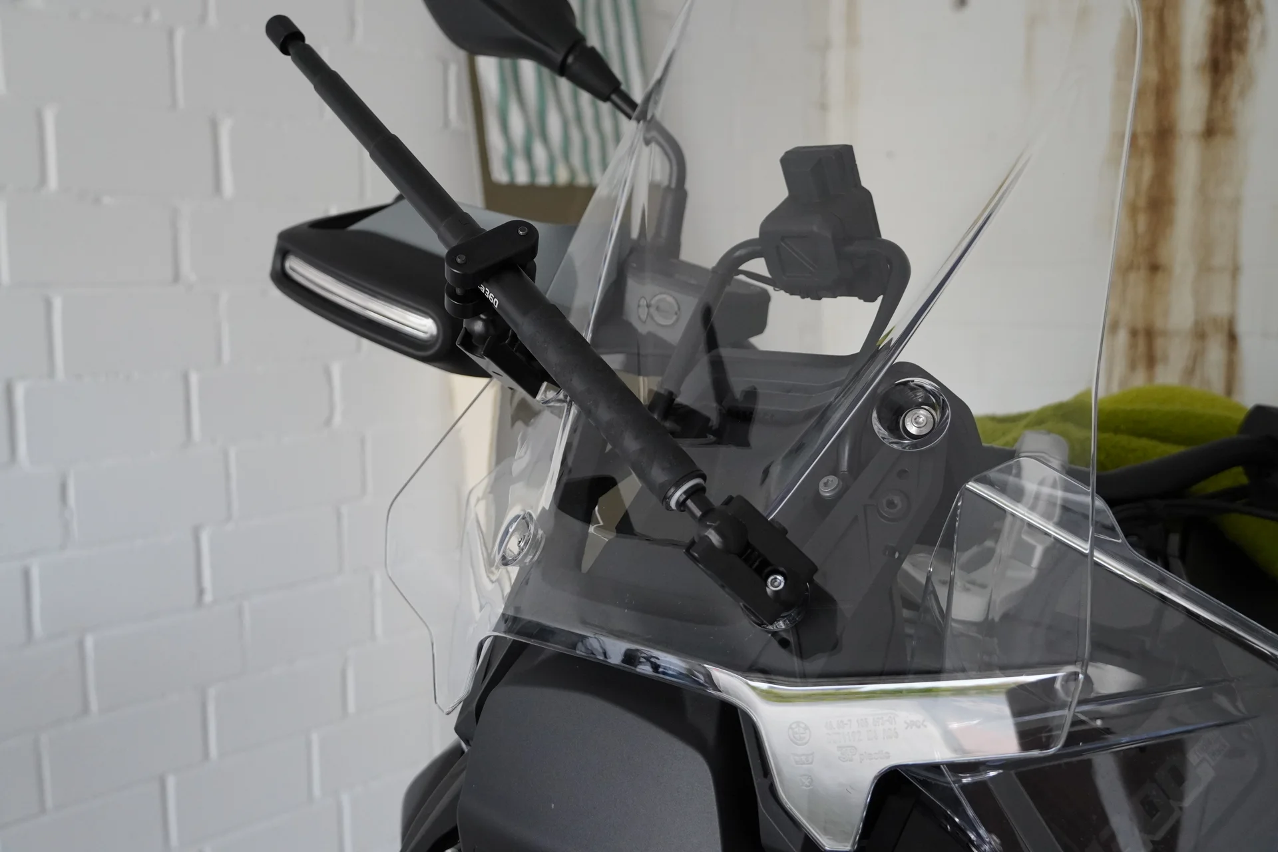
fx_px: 1331
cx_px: 639
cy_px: 426
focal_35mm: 38
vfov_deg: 35.5
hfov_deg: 51.3
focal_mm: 25
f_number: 4
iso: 2000
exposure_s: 1/160
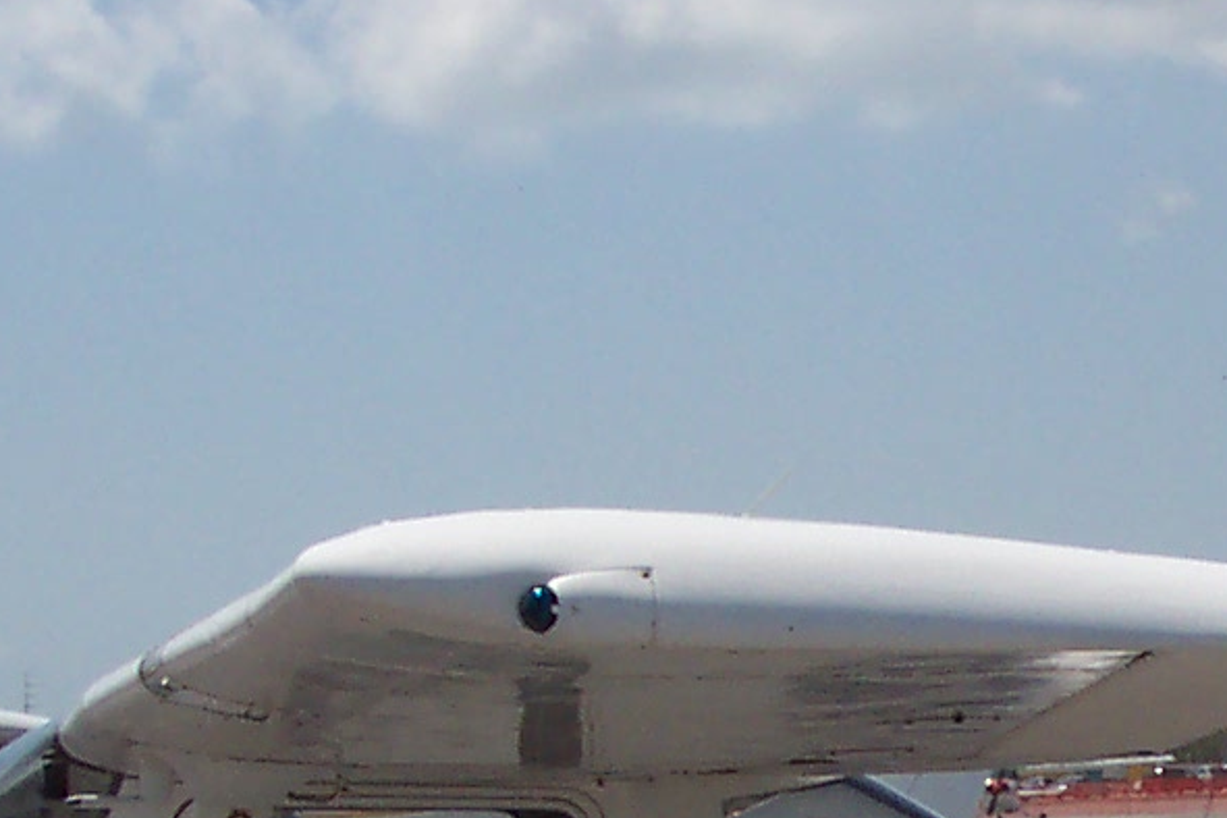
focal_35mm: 139
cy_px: 741
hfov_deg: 14.1
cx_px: 1638
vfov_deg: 9.8
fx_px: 4737
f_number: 4.8
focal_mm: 8
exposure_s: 1/1000
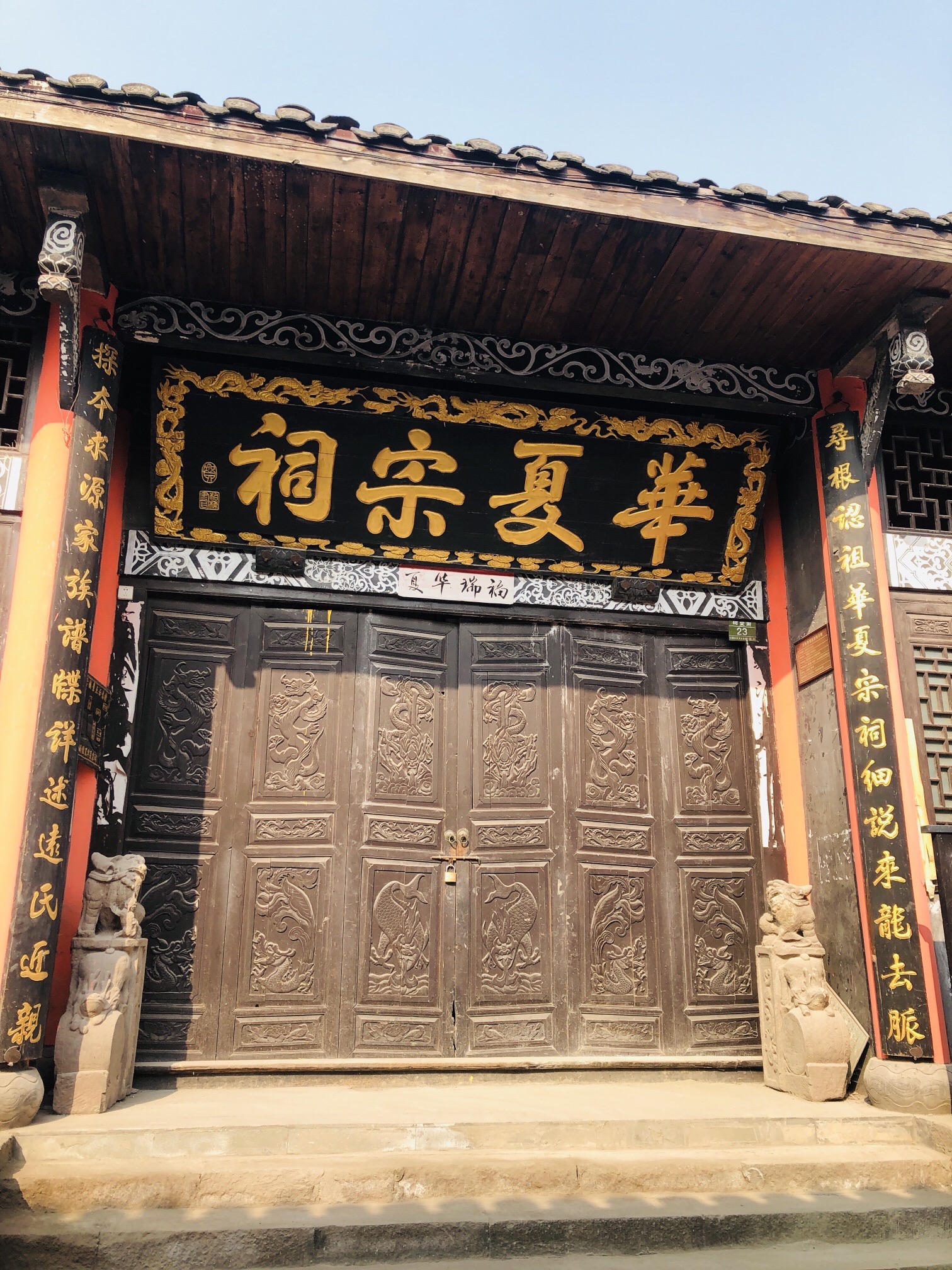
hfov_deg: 49.7
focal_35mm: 28
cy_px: 635
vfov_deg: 63.4
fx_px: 1027
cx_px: 476
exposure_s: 1/505
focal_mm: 4
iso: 20
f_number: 1.8
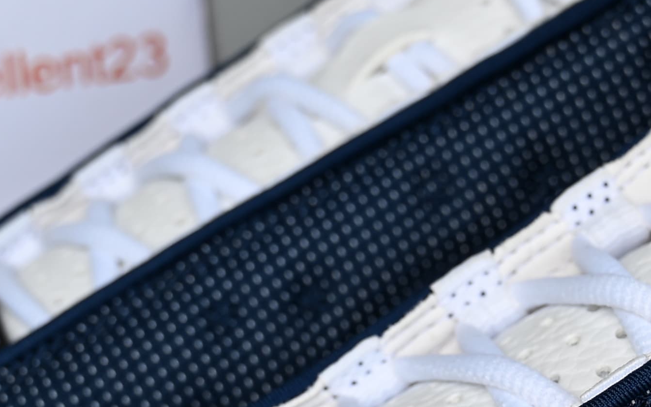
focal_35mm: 144
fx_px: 2560
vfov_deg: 9.1
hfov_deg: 14.5
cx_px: 449
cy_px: 326
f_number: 5
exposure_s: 1/100
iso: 100
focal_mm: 31.5
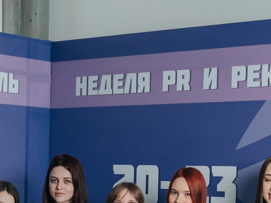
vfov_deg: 12.3
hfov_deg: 16.6
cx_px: 64
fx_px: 924
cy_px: 227
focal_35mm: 118
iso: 800
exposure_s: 1/160
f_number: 2.8
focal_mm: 28
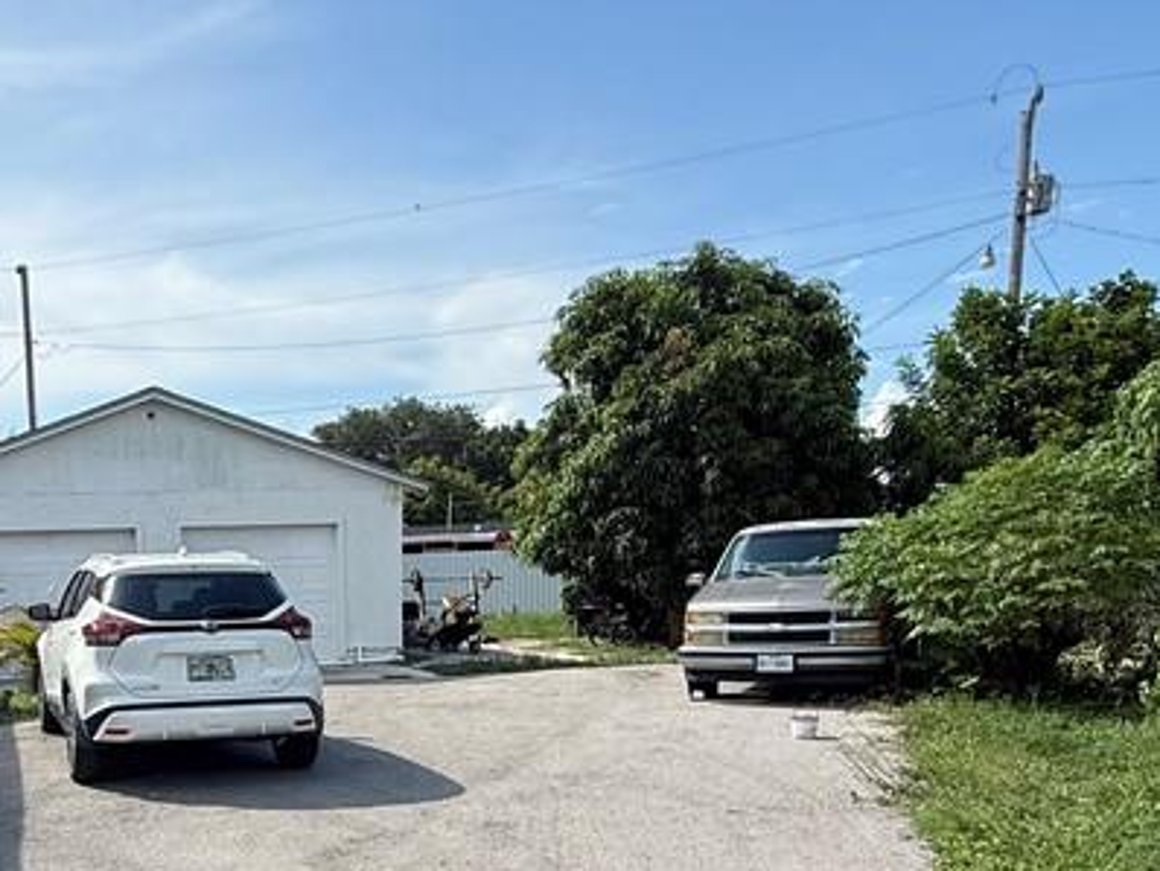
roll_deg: +2.0
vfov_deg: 37.4
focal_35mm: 36
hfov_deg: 48.5
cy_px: 763
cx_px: 233
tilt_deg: -8.4
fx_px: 1207
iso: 50
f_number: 2.2
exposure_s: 1/1368
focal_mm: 2.22
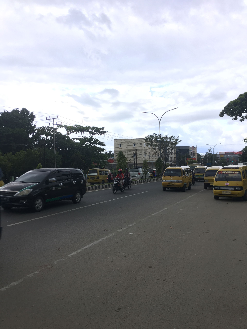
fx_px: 276
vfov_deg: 61.7
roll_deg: +0.7
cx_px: 124
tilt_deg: +2.2
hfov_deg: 48.2
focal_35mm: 29
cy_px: 164
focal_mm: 4.15
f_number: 2.2
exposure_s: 1/117
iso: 25
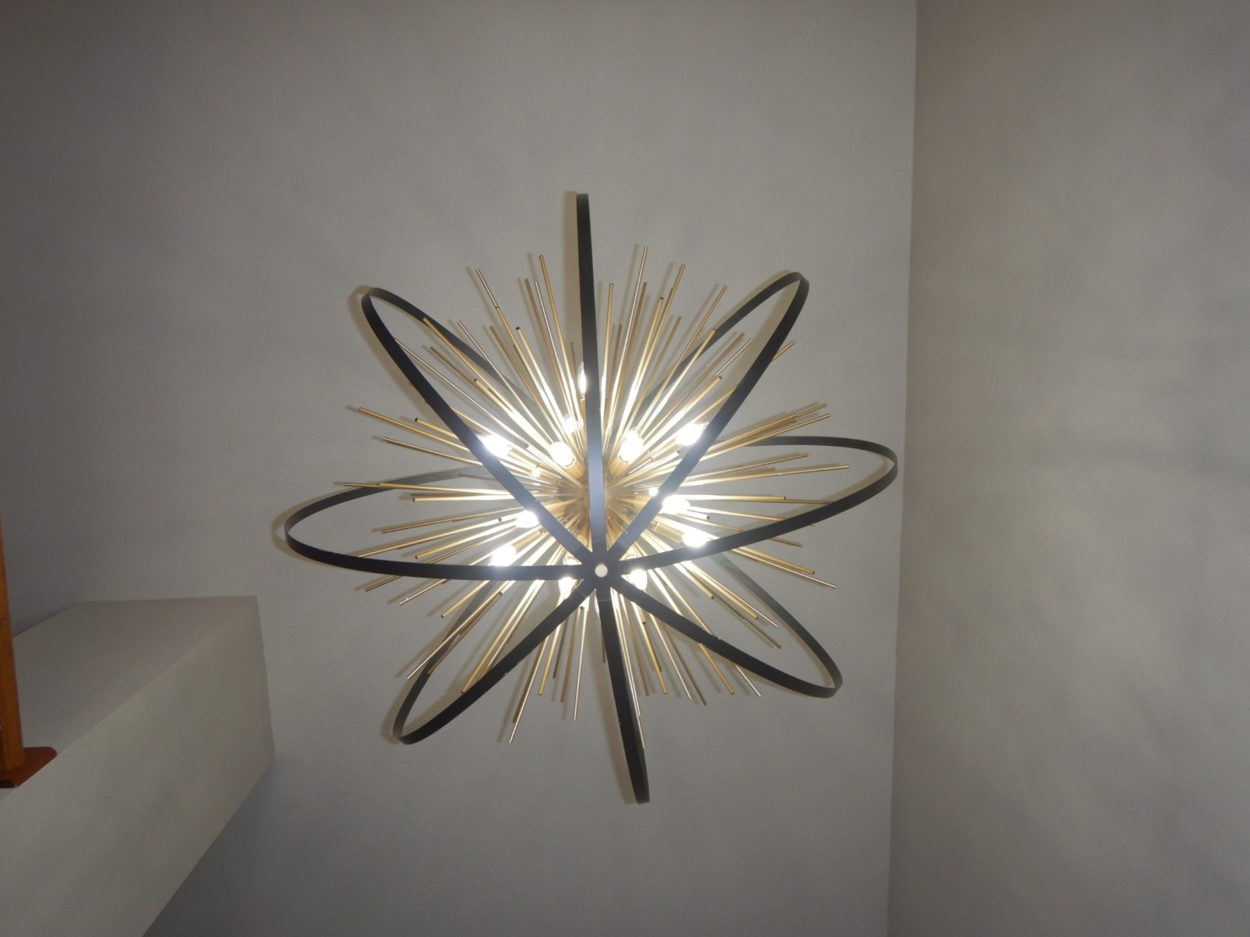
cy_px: 468
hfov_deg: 71.6
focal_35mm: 24
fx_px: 867
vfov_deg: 56.8
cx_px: 625
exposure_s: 1/125
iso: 125
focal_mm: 4.3
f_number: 2.8
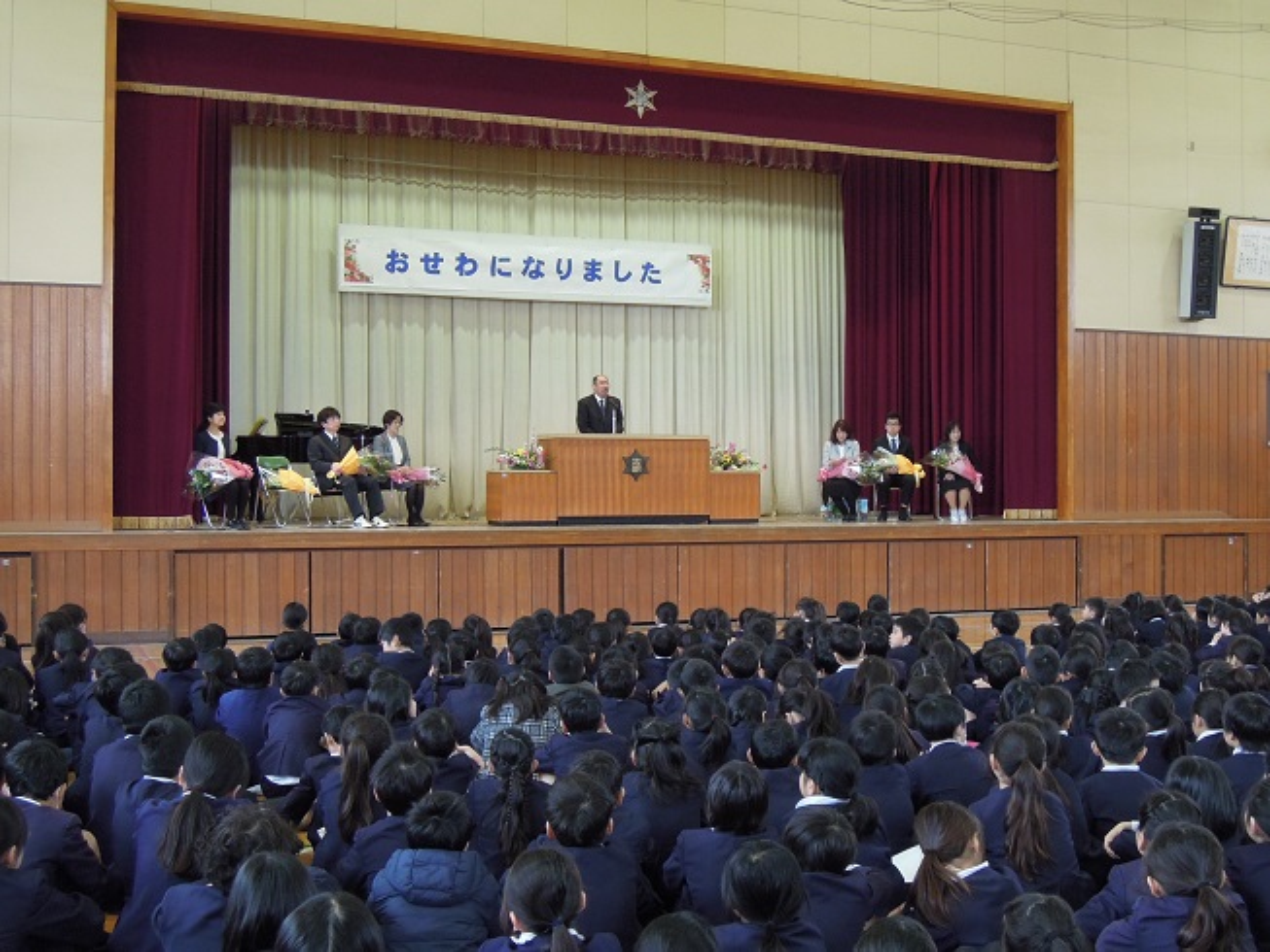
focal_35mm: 45
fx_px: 1651
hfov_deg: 42.1
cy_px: 476
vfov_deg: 32.2
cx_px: 635
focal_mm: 8.1
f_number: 3.5
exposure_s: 1/40
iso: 400
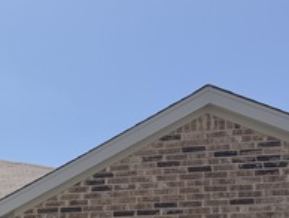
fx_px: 660
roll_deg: -0.3
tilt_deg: +7.8
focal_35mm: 79
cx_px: -49
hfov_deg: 22.9
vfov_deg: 17.9
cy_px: 255
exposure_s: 1/5714
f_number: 1.78
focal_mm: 6.76
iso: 80
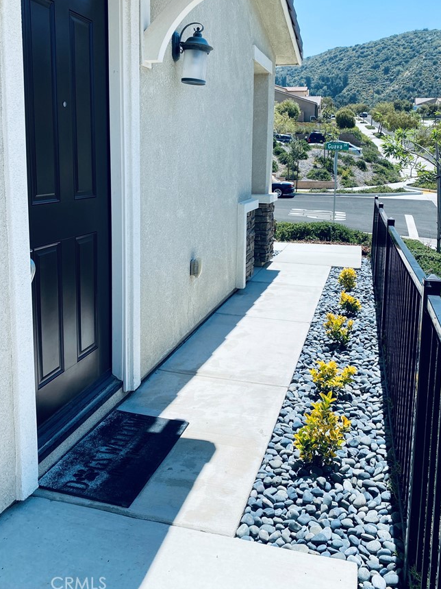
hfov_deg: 45.4
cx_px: 221
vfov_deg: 58.0
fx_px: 527
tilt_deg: -9.6
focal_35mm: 31
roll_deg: -1.4
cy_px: 242
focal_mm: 4.25
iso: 32
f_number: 1.8
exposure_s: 1/2571
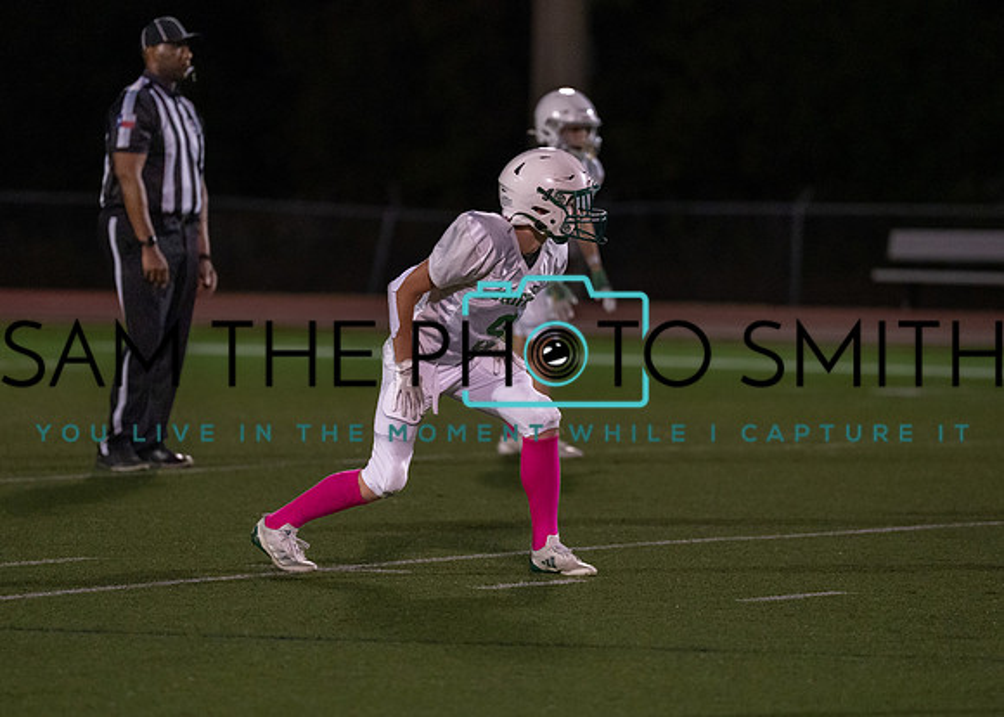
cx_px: 506
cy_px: 297
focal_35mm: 265
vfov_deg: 5.4
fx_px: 7558
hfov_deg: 7.6
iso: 3200
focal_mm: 200
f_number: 2.8
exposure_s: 1/1000
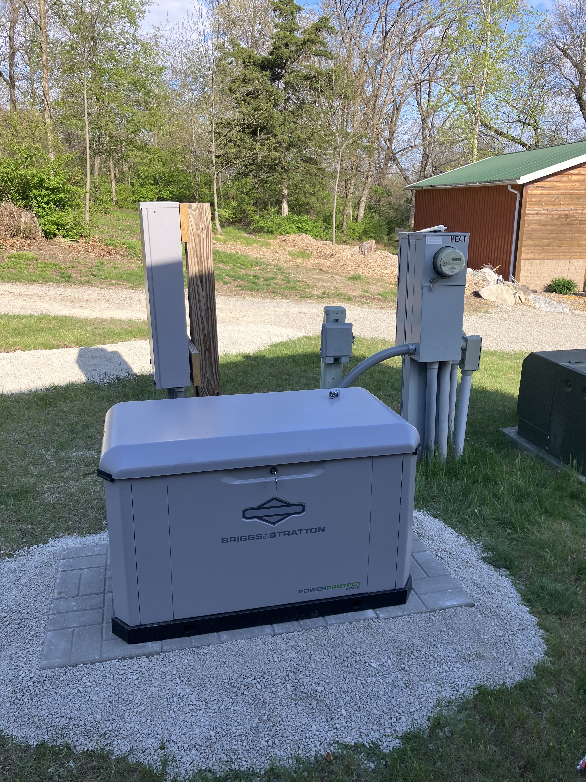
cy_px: 391
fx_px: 632
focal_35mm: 28
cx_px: 293
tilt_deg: -15.0
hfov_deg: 49.7
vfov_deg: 63.4
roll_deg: +0.9
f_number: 1.8
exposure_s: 1/694
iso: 32
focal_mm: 3.99
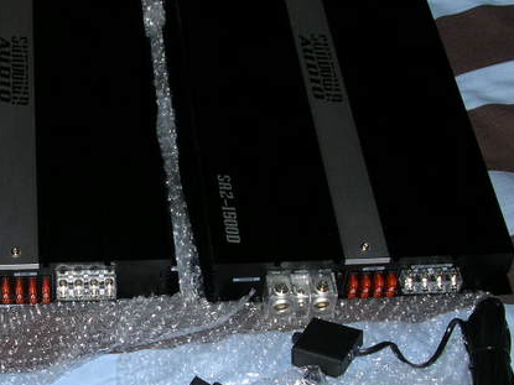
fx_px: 1202
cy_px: 260
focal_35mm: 81
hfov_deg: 24.0
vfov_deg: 18.1
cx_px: 160
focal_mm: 7.1
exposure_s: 1/60.1
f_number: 3
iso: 50
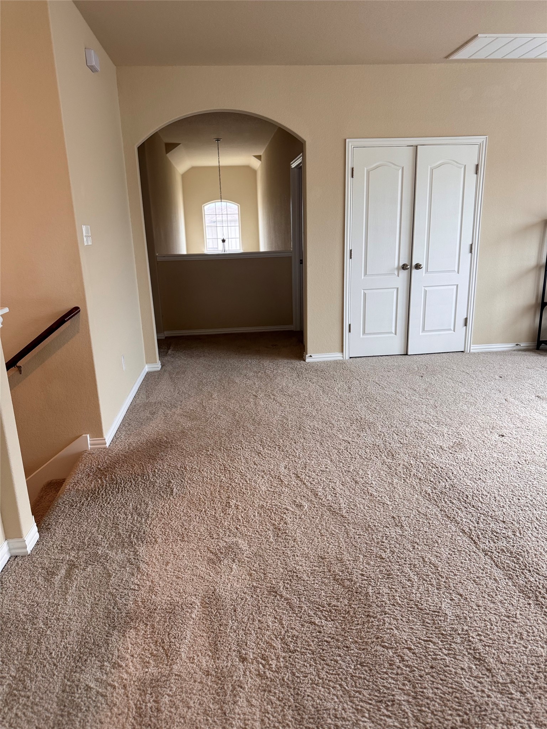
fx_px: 506
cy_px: 364
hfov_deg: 56.8
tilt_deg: -15.2
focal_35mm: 24
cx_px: 274
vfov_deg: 71.6
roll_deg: +2.3
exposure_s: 1/120
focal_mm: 6.76
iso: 125
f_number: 1.78
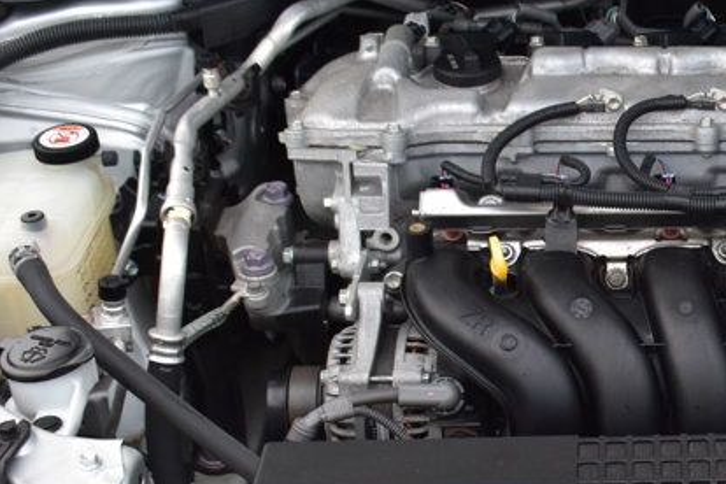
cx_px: 784
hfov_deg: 22.6
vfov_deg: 15.9
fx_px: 1719
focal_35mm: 85
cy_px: 370
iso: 720
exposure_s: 1/15
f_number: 6.3
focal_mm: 23
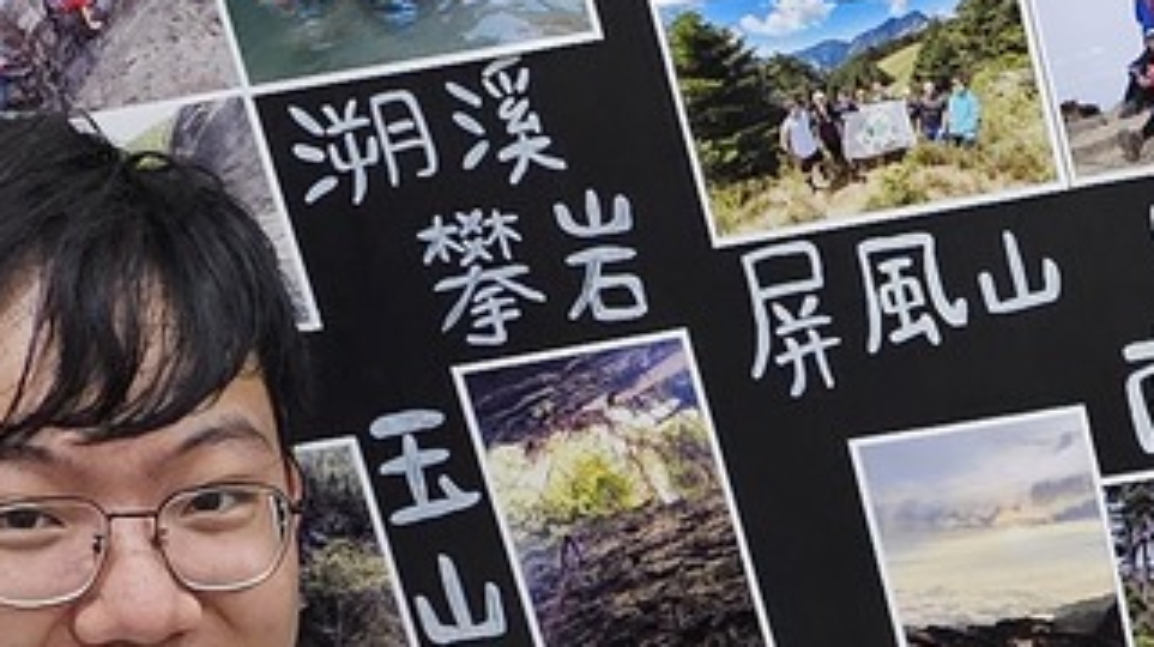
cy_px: 1395
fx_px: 4586
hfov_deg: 13.7
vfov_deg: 7.7
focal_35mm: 150
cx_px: 1575
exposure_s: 1/120
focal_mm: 6.3
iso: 640
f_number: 1.7
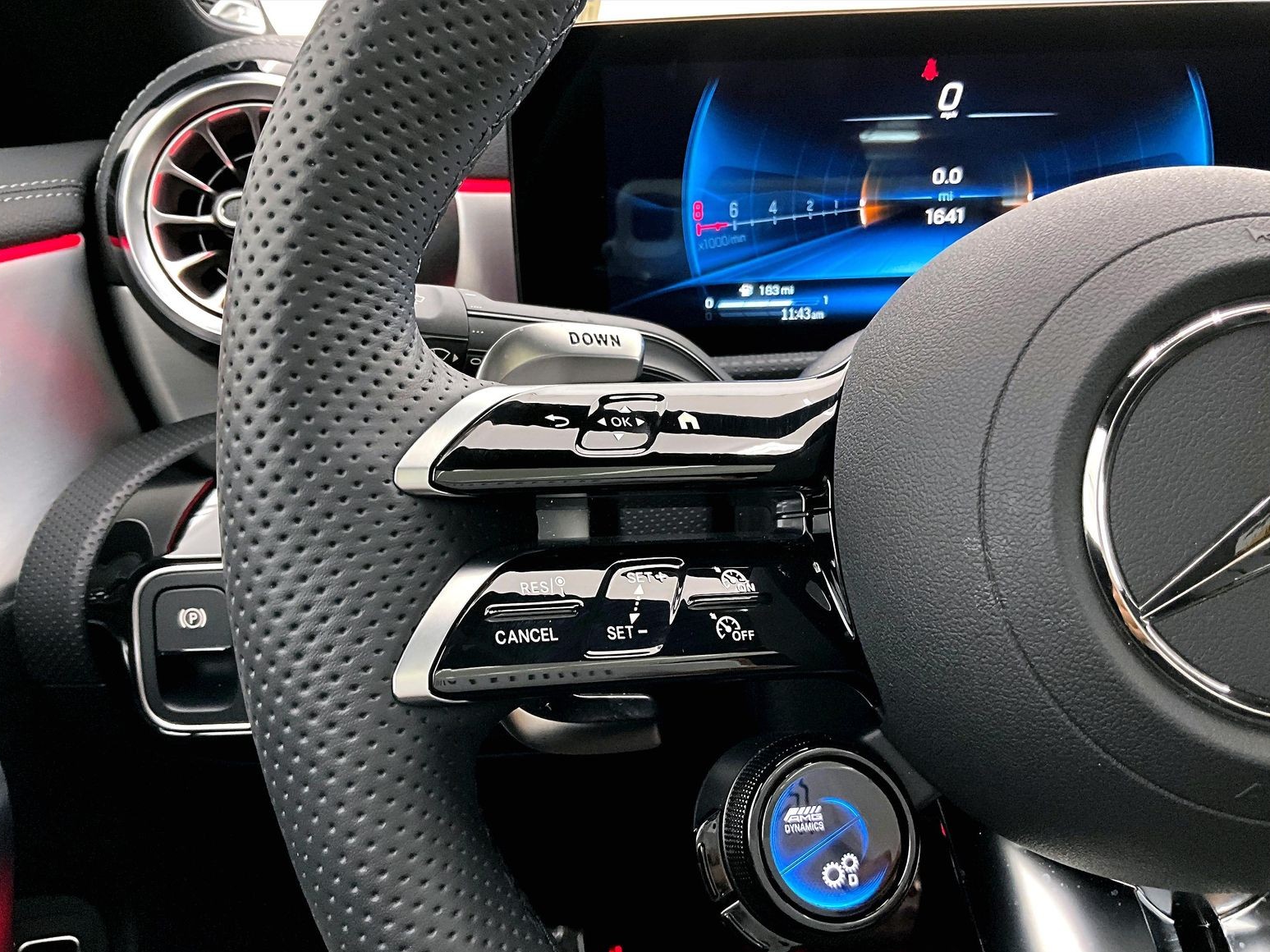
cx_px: 624
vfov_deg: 46.8
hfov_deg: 60.0
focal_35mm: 30
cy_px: 492
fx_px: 1101
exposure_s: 1/30
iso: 400
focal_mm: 3
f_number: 1.8
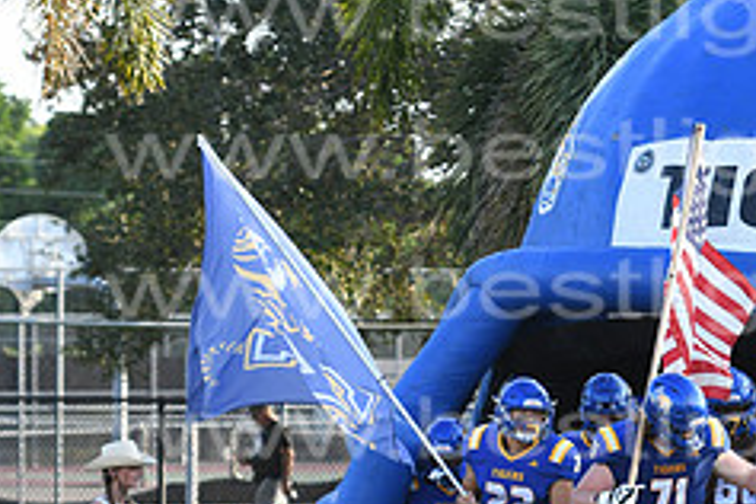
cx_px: 839
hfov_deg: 4.7
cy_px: 506
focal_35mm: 440
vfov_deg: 3.1
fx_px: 9239
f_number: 5.6
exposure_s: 1/500
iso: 320
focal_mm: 120
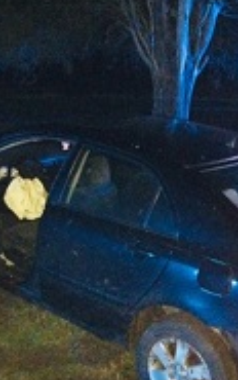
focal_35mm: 58
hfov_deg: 22.4
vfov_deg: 35.1
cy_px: 185
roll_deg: -4.2
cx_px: 117
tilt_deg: -10.9
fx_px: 601
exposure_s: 1/16
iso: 1250
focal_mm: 4.15
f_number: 2.2
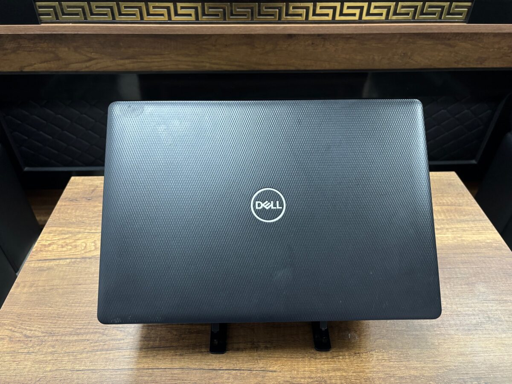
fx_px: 385
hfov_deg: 67.3
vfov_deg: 53.1
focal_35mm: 26
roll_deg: -0.5
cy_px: 192
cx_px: 256
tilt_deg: -38.9
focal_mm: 5.96
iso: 250
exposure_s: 1/50
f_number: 1.6
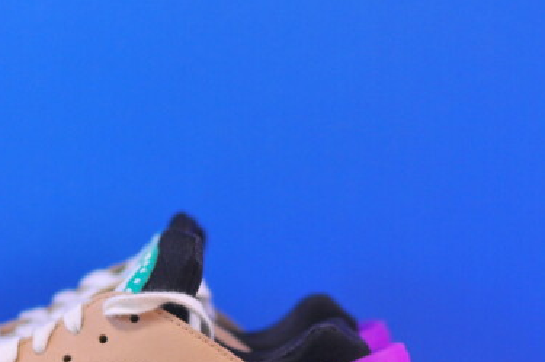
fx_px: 2419
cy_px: 315
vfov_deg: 8.5
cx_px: 76
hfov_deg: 12.8
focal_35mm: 160
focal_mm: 50
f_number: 2.5
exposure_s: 1/320
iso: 250
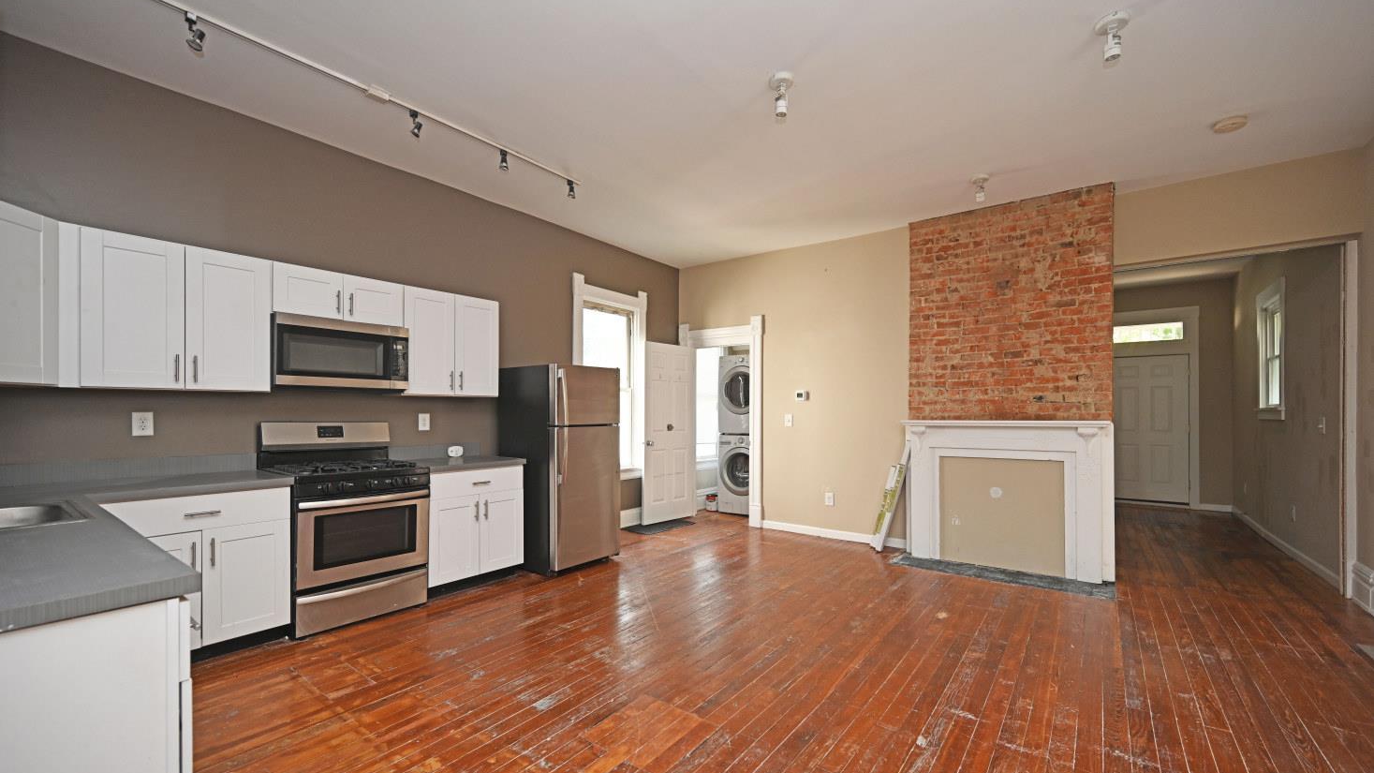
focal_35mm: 15
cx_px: 672
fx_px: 546
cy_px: 416
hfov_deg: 103.0
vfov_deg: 70.4
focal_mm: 14
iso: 250
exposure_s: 1/60
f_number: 4
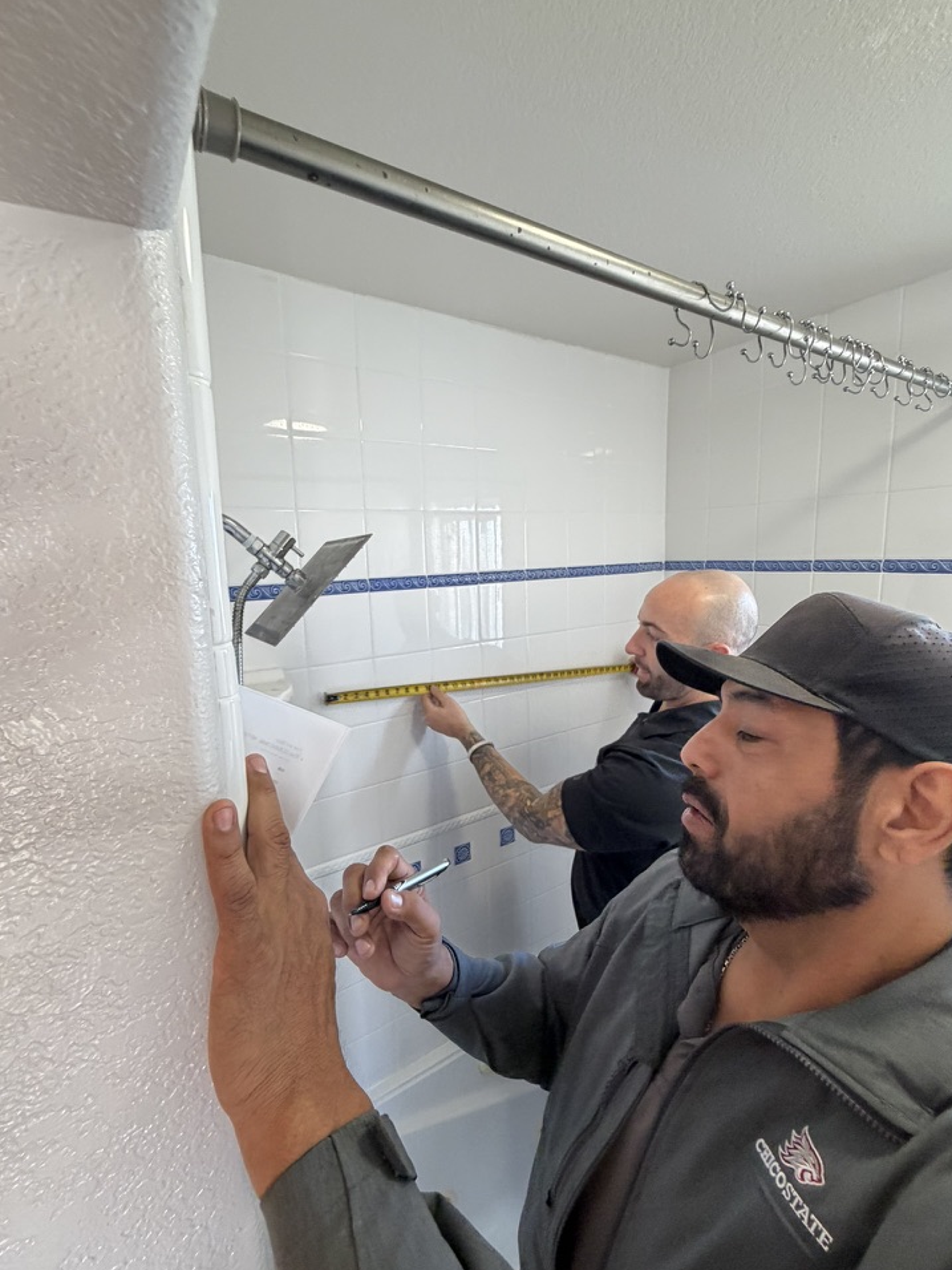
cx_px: 467
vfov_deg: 98.2
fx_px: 550
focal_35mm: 15
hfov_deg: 81.7
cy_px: 630
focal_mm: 2.22
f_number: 2.2
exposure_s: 1/60
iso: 200
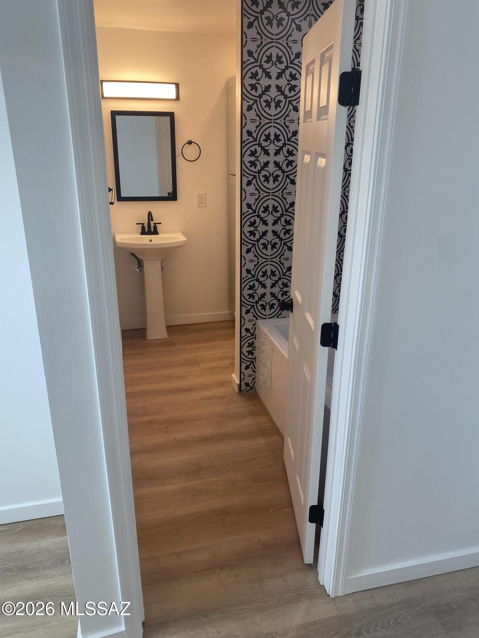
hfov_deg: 53.1
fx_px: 480
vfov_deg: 67.3
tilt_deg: -18.8
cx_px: 240
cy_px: 319
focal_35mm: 26
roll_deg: -0.9
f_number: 1.8
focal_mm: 4.25
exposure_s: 1/120
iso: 64
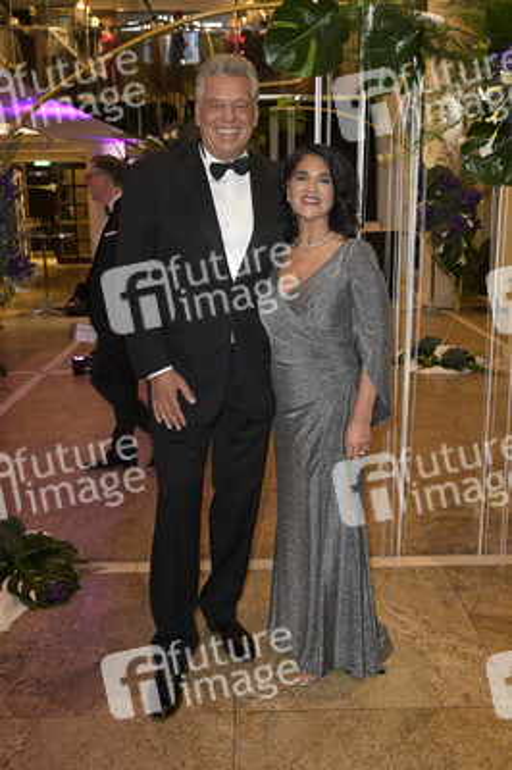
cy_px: 385
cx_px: 256
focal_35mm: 35
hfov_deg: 37.8
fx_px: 748
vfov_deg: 54.5
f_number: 5.6
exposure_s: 1/50
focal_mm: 35
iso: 2500
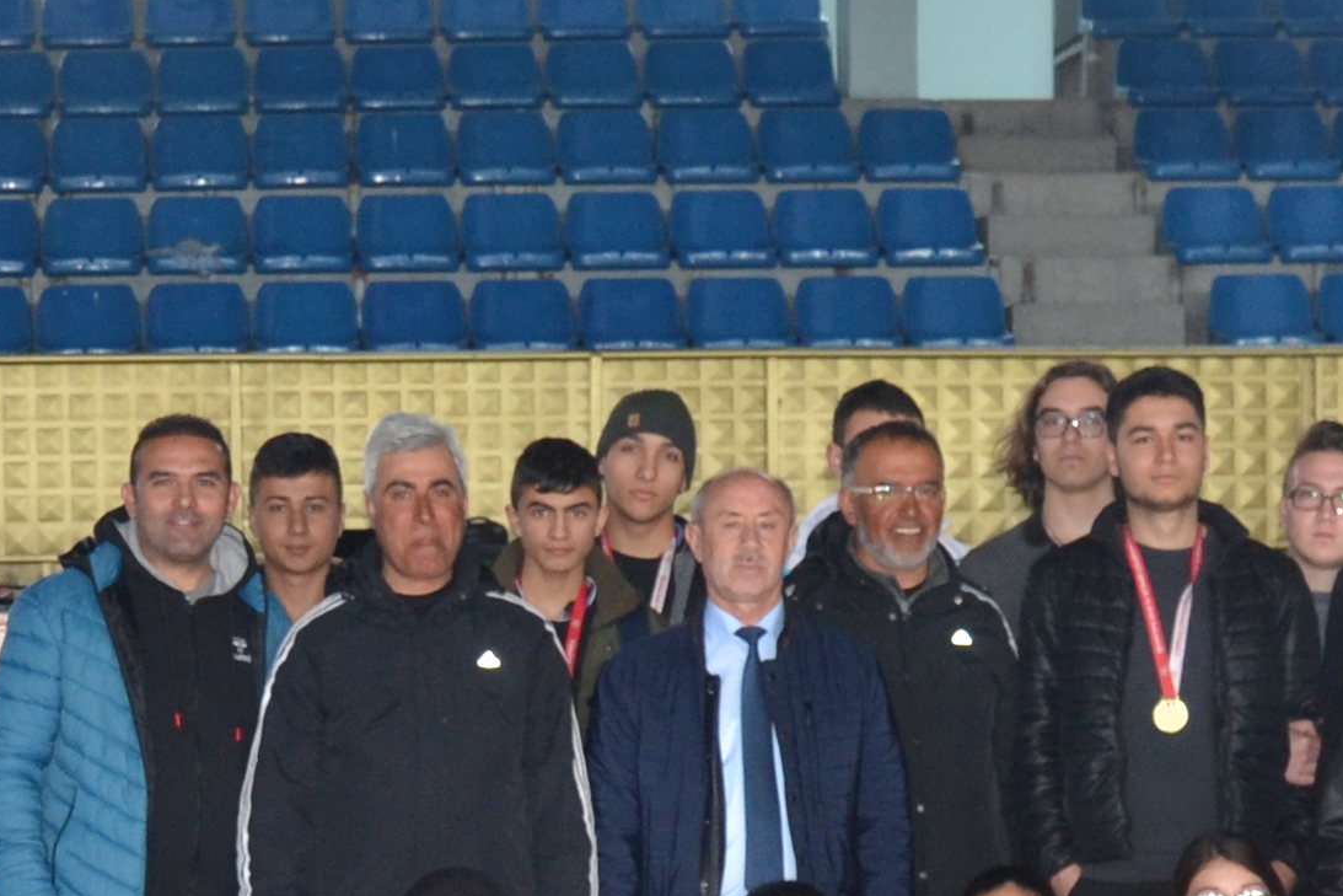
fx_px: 4481
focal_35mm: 120
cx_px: 227
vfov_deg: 11.3
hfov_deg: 16.9
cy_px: 959
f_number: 4
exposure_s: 1/60
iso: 400
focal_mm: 19
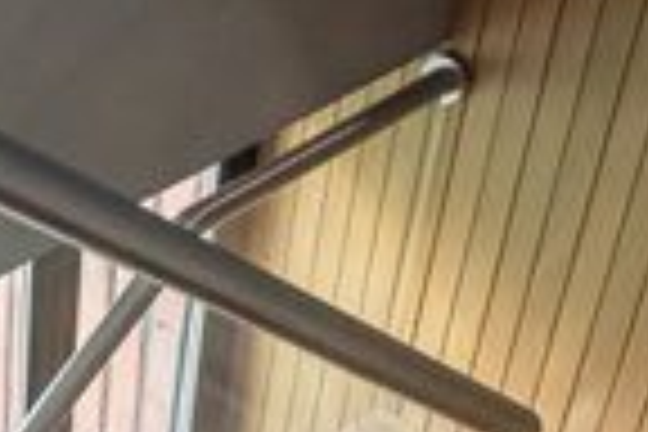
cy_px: 284
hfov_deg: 20.2
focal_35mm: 96
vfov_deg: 14.2
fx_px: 1728
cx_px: -72
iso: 3200
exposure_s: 1/1600
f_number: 1.8
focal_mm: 16
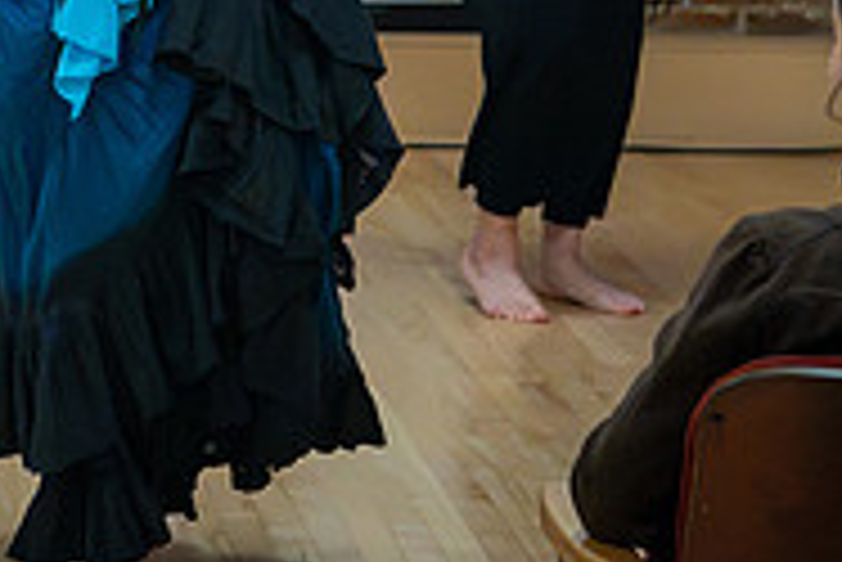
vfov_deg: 6.3
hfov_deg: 9.3
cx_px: -307
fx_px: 5056
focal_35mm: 216
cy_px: -285
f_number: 5
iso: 16000
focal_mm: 58
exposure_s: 1/320
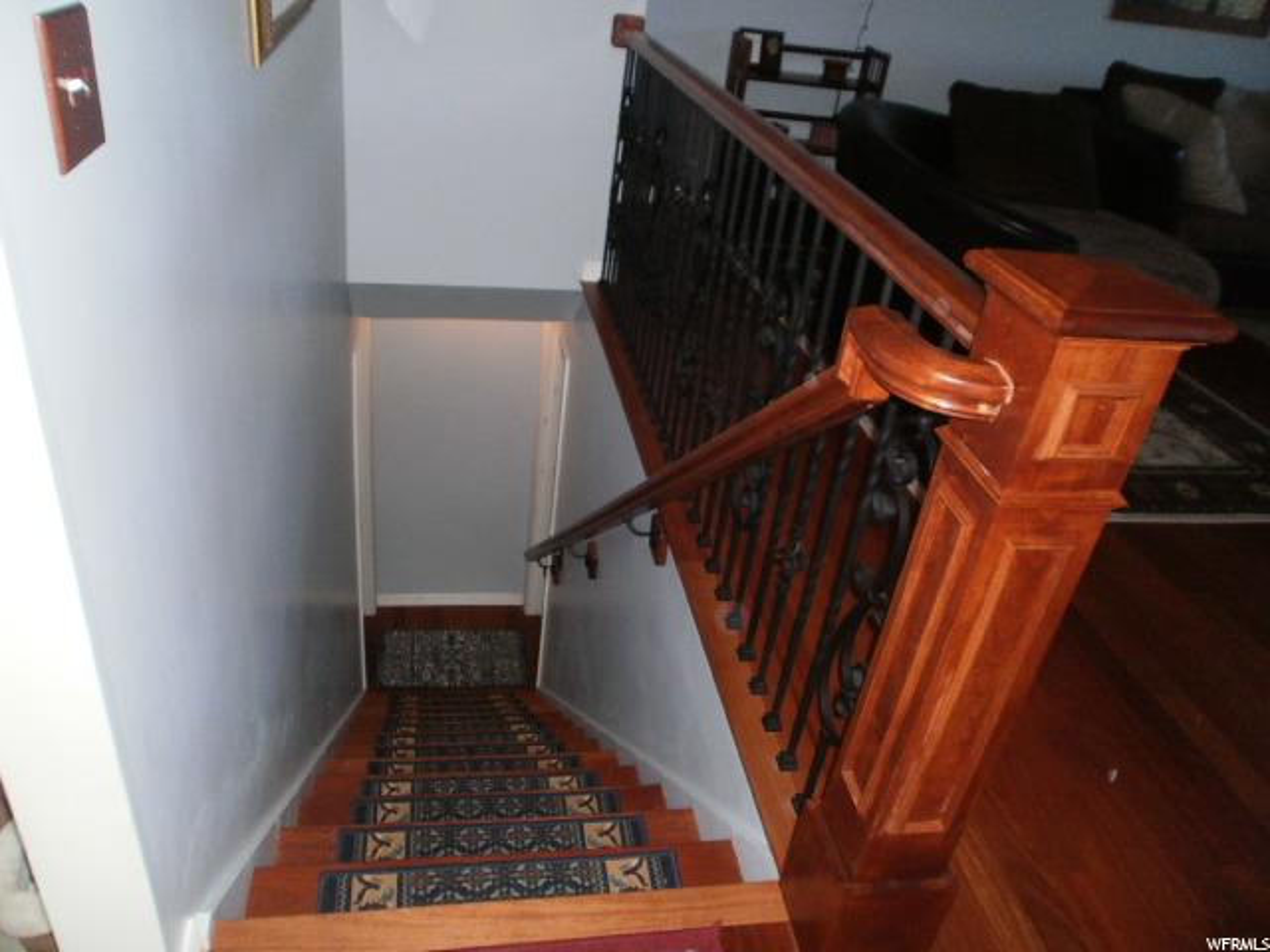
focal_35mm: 26
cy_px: 476
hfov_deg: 67.3
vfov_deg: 53.1
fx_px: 954
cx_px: 635
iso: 400
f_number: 2.6
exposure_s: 1/250
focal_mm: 4.65
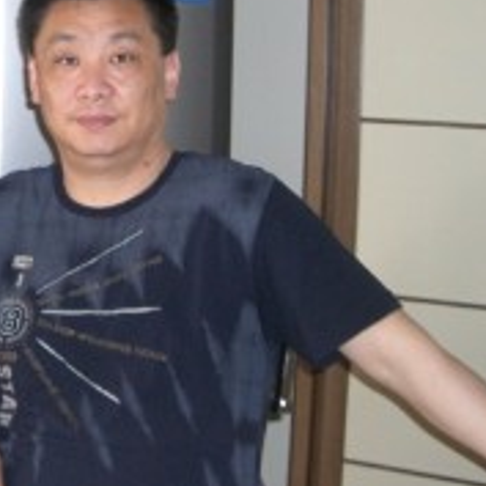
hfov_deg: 22.3
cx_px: 55
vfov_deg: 22.5
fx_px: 1207
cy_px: 104
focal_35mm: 76
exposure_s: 1/60
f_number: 2.7
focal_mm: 6.2
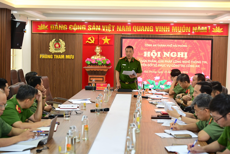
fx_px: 383
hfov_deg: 33.4
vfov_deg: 22.6
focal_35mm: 60
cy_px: 77
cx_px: 115
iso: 1250
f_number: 4
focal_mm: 60
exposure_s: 1/160
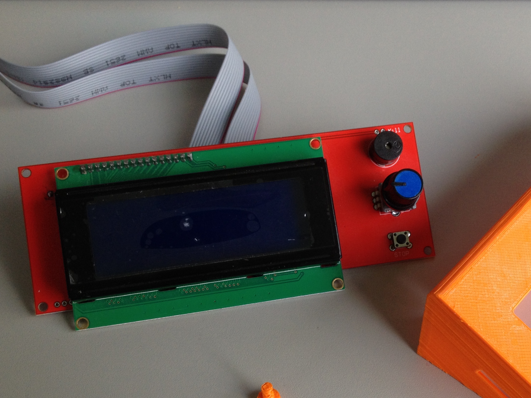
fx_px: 813
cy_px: 267
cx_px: 374
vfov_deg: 27.4
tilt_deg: -51.3
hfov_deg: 35.6
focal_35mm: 53
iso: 64
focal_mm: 4.28
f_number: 2.4
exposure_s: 1/60
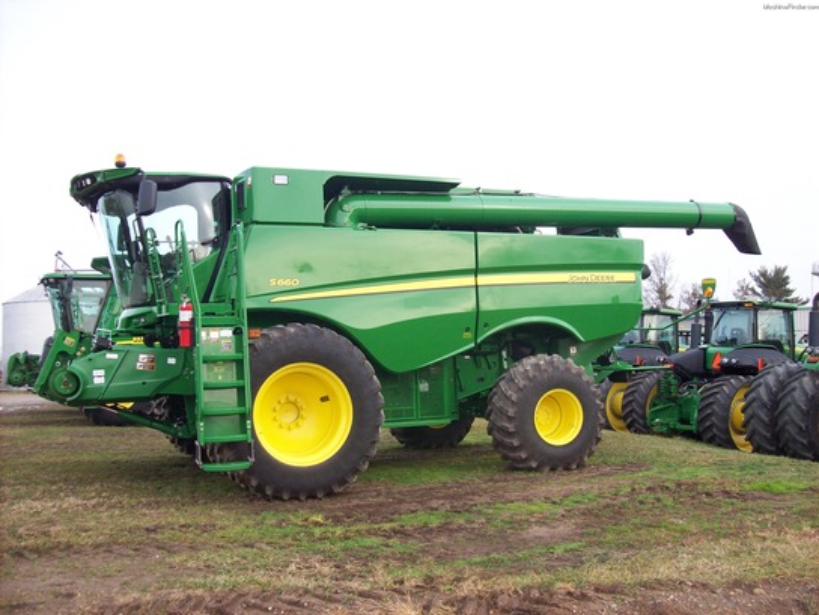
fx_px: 852
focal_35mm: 36
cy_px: 308
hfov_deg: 51.4
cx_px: 410
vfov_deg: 39.7
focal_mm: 6
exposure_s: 1/286
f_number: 2.7
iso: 80
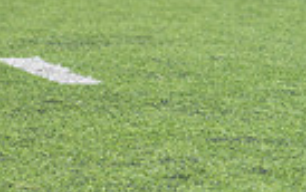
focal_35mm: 360
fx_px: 3006
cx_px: -434
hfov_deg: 5.6
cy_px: -278
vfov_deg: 3.6
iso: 160
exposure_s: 1/1250
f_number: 3.5
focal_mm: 70
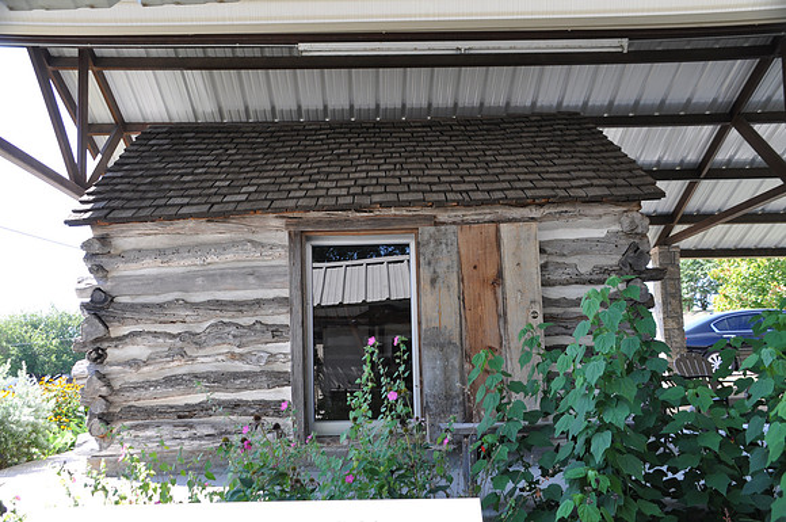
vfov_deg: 36.8
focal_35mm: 36
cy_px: 261
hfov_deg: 53.2
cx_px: 393
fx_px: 785
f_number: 5.6
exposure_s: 1/125
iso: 320
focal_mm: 24
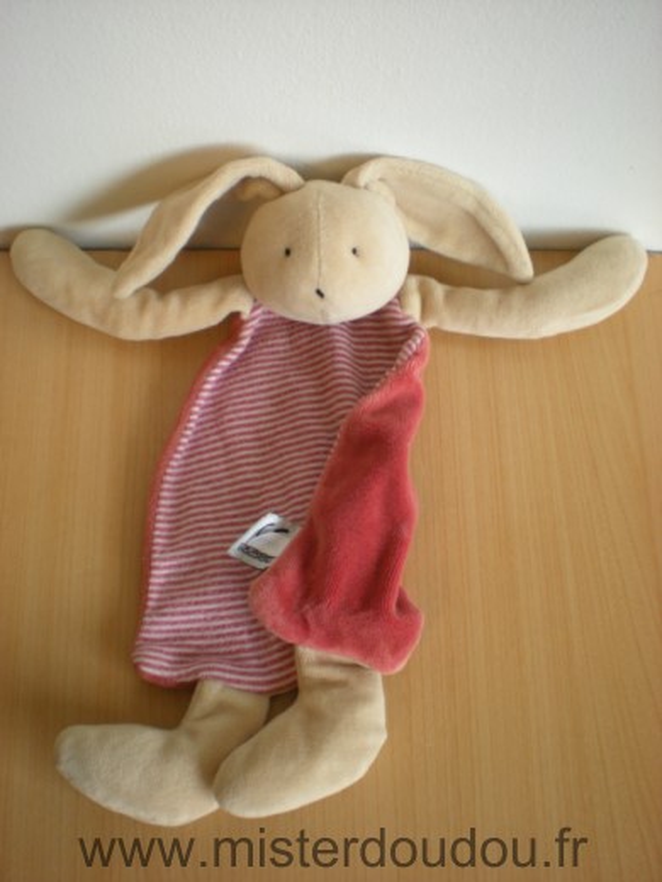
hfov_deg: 37.7
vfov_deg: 49.0
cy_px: 441
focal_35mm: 38
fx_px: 969
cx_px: 331
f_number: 3.1
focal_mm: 6.3
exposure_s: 1/14
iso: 200
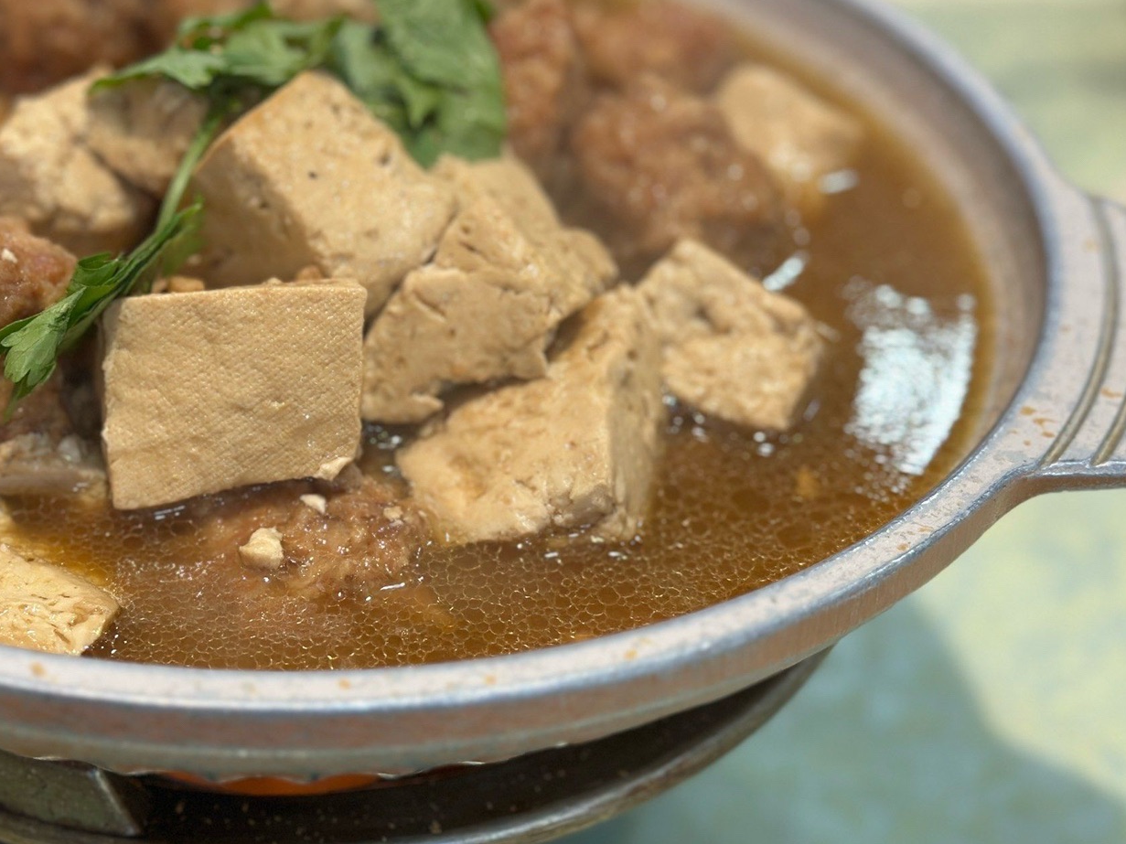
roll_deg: -1.2
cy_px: 302
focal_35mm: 78
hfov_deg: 24.8
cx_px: 304
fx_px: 2537
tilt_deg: -34.3
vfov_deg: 18.9
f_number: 1.78
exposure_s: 1/110
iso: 100
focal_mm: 6.86
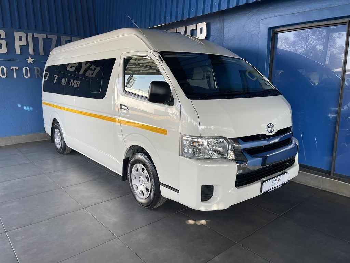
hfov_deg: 69.4
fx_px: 253
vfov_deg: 54.9
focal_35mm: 25
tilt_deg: -11.2
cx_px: 175
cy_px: 132
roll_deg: +0.3
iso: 32
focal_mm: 5.1
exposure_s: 1/121
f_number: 1.6
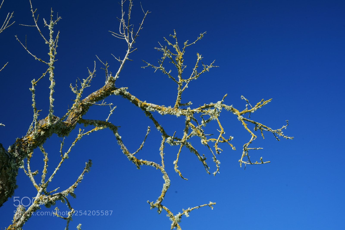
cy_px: 115
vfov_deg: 30.5
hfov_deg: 44.5
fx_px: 422
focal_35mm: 44
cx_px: 172
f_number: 16
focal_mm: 44
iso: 125
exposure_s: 1/25
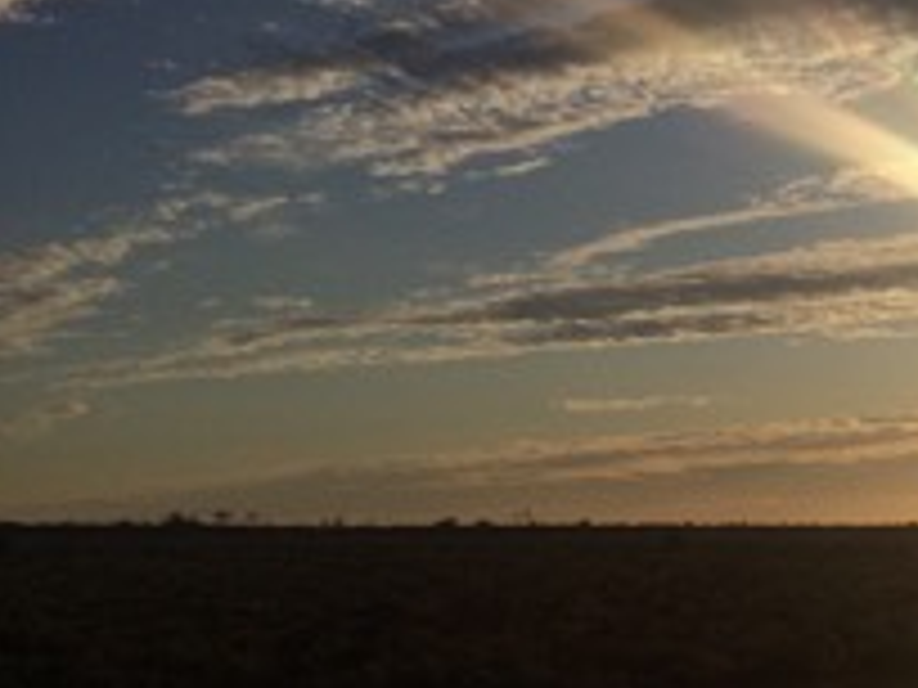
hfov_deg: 23.5
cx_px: 1166
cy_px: 288
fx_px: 1962
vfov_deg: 19.9
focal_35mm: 74
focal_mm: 4.15
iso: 40
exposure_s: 1/13699
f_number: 2.2
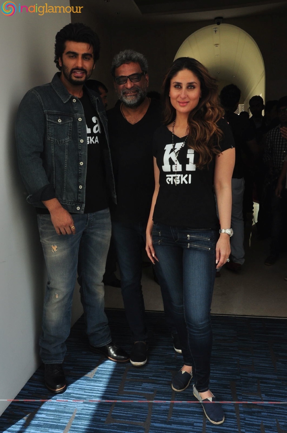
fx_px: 396
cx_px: 144
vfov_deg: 57.3
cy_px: 216
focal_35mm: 33
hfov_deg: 39.9
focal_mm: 22
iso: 500
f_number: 13
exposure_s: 1/125
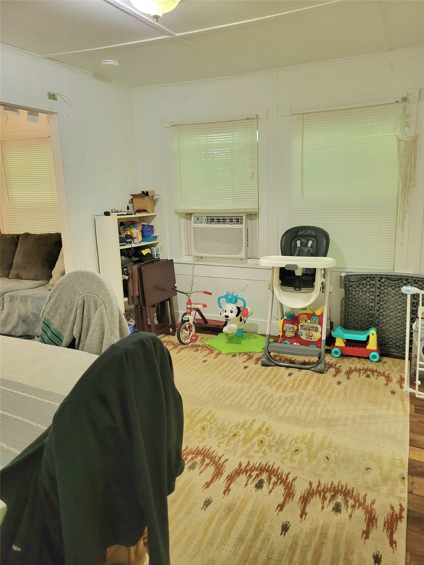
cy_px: 282
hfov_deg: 53.1
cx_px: 212
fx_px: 425
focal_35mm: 26
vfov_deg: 67.3
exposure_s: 1/40
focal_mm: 5.4
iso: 250
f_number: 1.8
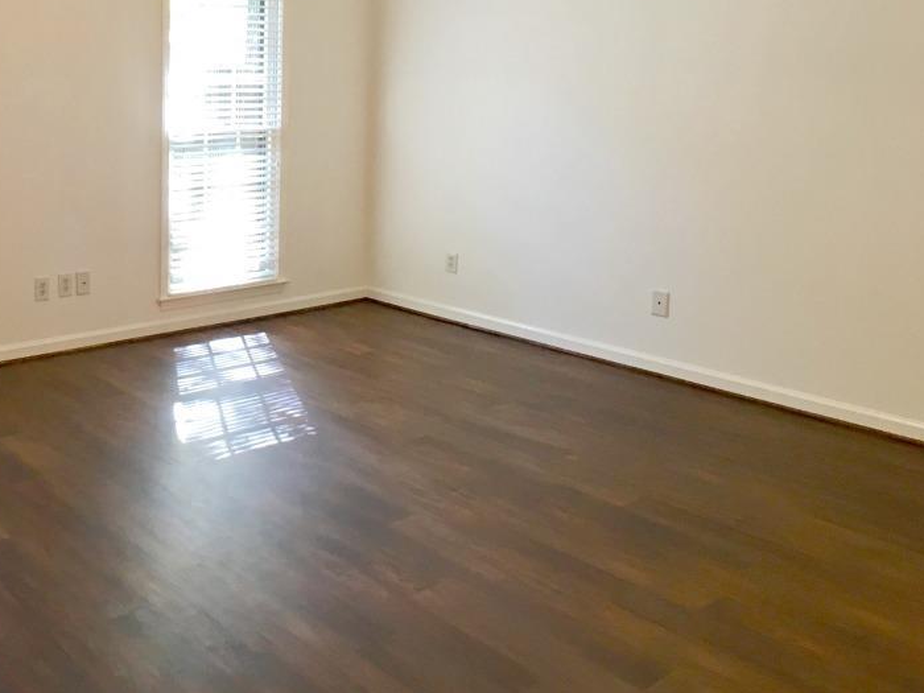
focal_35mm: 53
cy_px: 169
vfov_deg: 27.1
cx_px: 128
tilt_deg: -4.6
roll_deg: -0.4
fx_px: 1415
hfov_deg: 34.5
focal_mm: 4.15
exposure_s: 1/30
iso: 64
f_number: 2.2
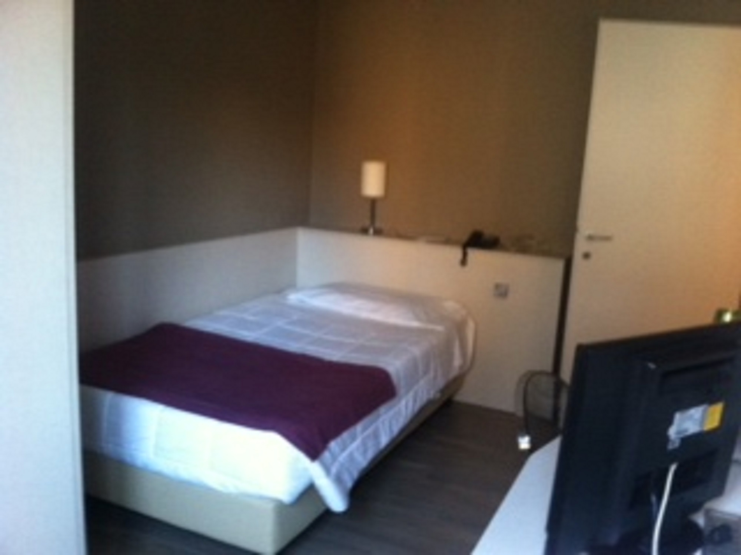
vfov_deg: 40.7
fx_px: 749
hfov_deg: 52.6
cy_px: 278
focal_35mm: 35
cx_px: 370
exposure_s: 1/17
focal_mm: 3.85
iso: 320
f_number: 2.8
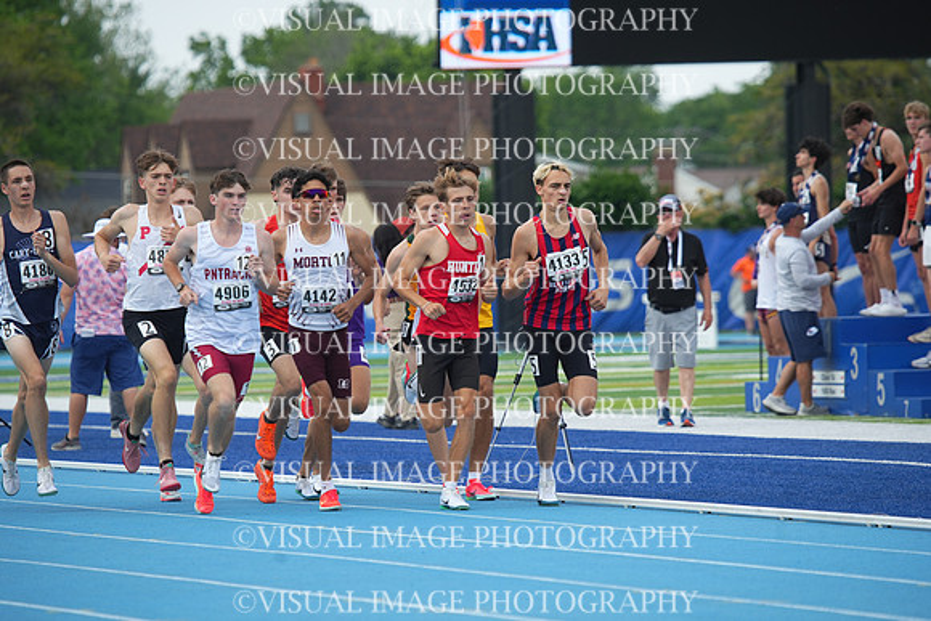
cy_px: 310
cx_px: 466
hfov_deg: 6.6
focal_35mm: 310
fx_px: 8018
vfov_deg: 4.4
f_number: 5.6
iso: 400
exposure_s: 1/1000
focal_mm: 310
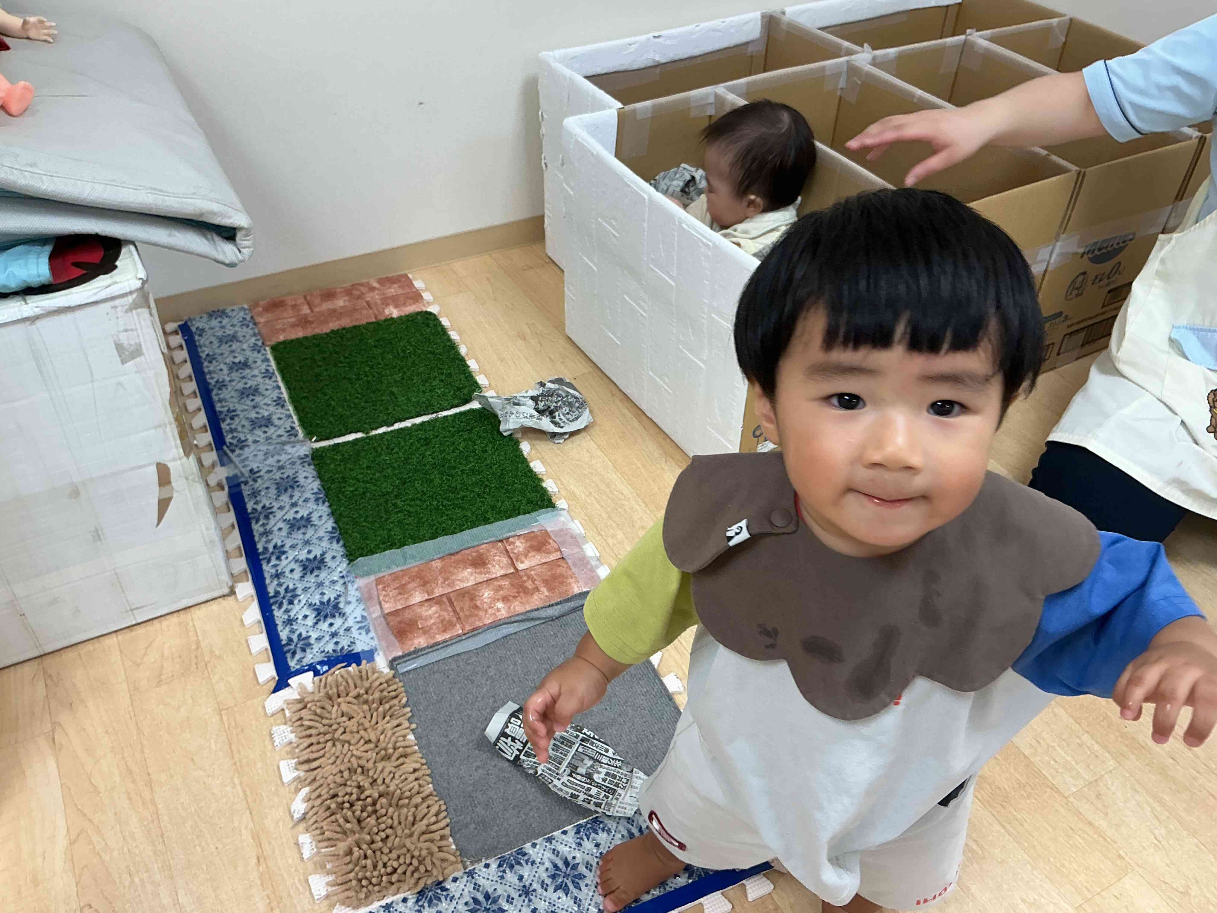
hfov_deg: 61.7
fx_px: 1020
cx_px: 608
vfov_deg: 48.2
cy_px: 456
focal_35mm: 29
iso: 50
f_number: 1.8
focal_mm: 3
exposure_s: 1/120
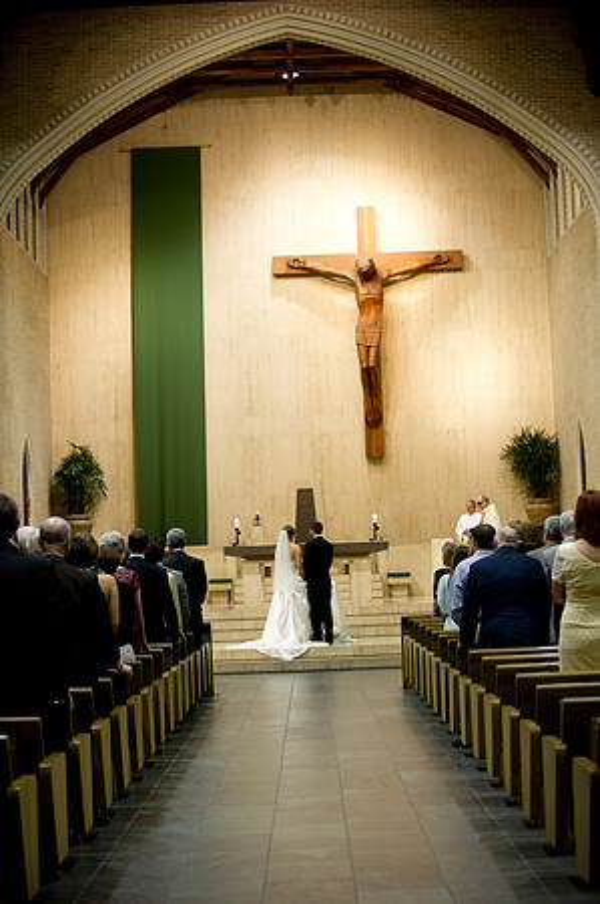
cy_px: 452
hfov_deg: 19.4
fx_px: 1754
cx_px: 300
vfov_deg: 28.9
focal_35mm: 70
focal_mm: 70
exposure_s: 1/100
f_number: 2.8
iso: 1250
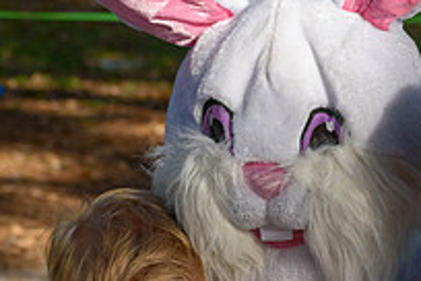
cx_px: 318
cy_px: 210
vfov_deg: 4.6
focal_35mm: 299
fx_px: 3496
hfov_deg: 6.9
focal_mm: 70
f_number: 5.6
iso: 200
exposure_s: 1/500
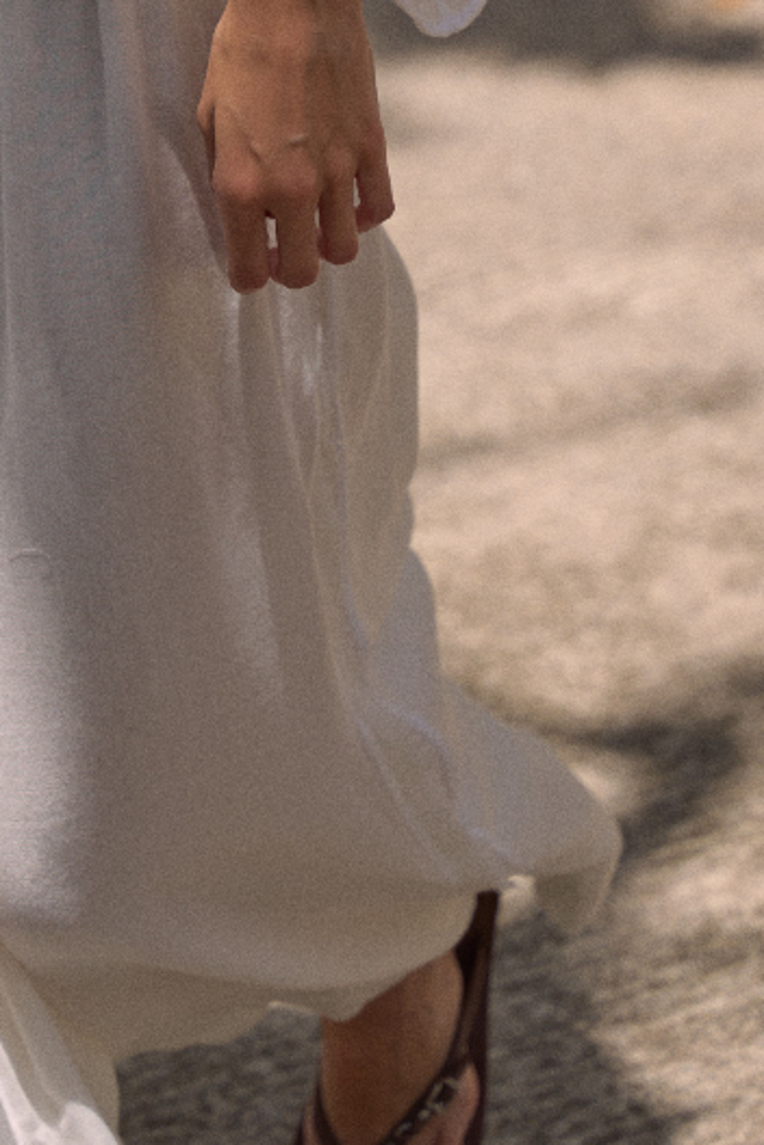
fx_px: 6334
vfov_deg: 10.3
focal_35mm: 199
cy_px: 139
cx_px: 80
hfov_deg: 6.9
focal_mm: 70
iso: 125
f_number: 2.8
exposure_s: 1/2000
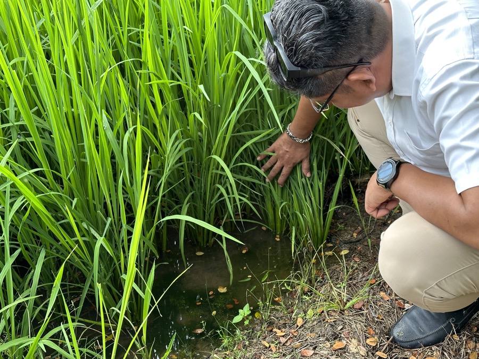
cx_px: 240
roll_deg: +3.8
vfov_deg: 30.3
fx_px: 664
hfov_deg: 39.7
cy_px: 180
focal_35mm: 48
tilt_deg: -31.8
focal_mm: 6.86
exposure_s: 1/260
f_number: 1.78
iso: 64
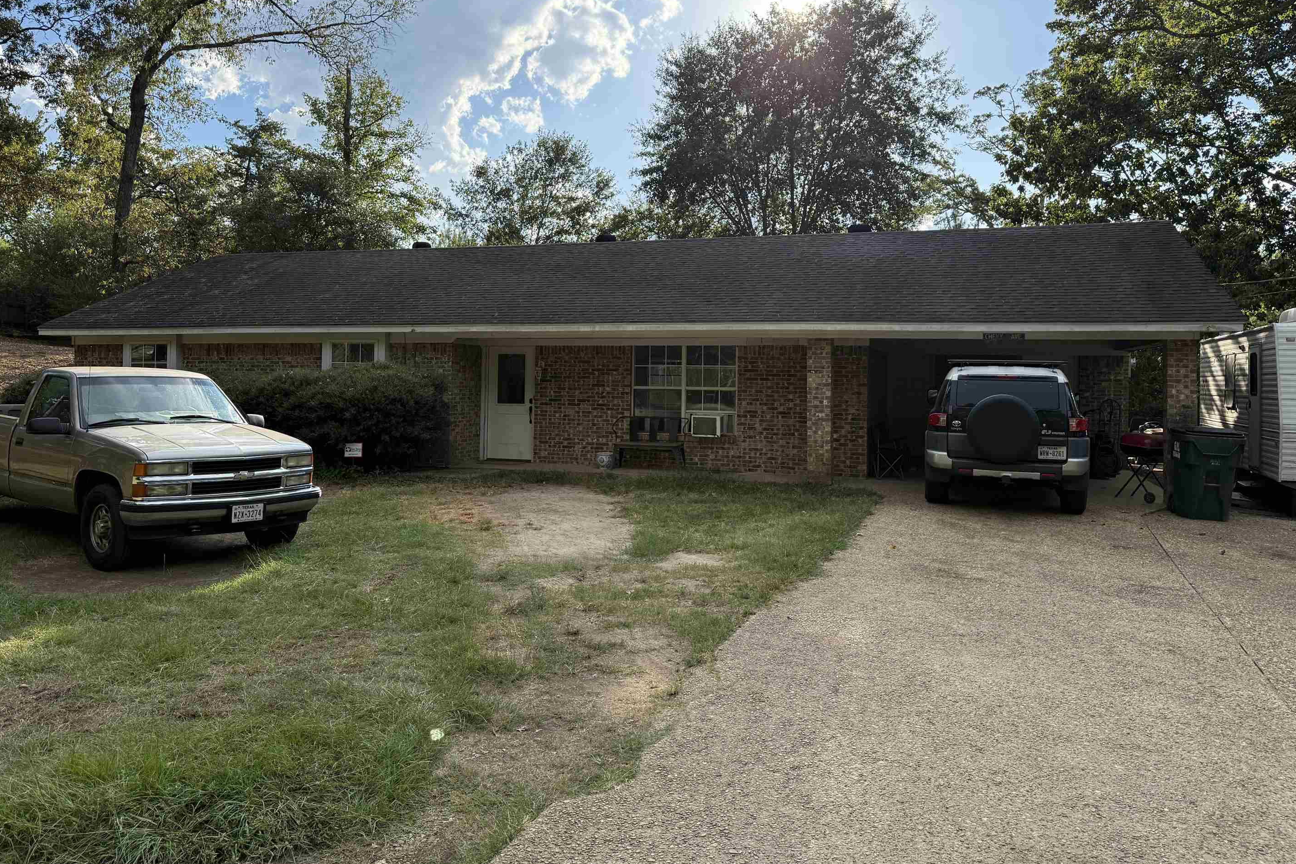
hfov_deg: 67.4
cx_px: 619
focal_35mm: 27
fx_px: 972
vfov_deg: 47.8
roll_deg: -0.7
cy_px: 367
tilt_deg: +1.5
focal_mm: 6.76
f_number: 1.78
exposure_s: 1/2703
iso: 100
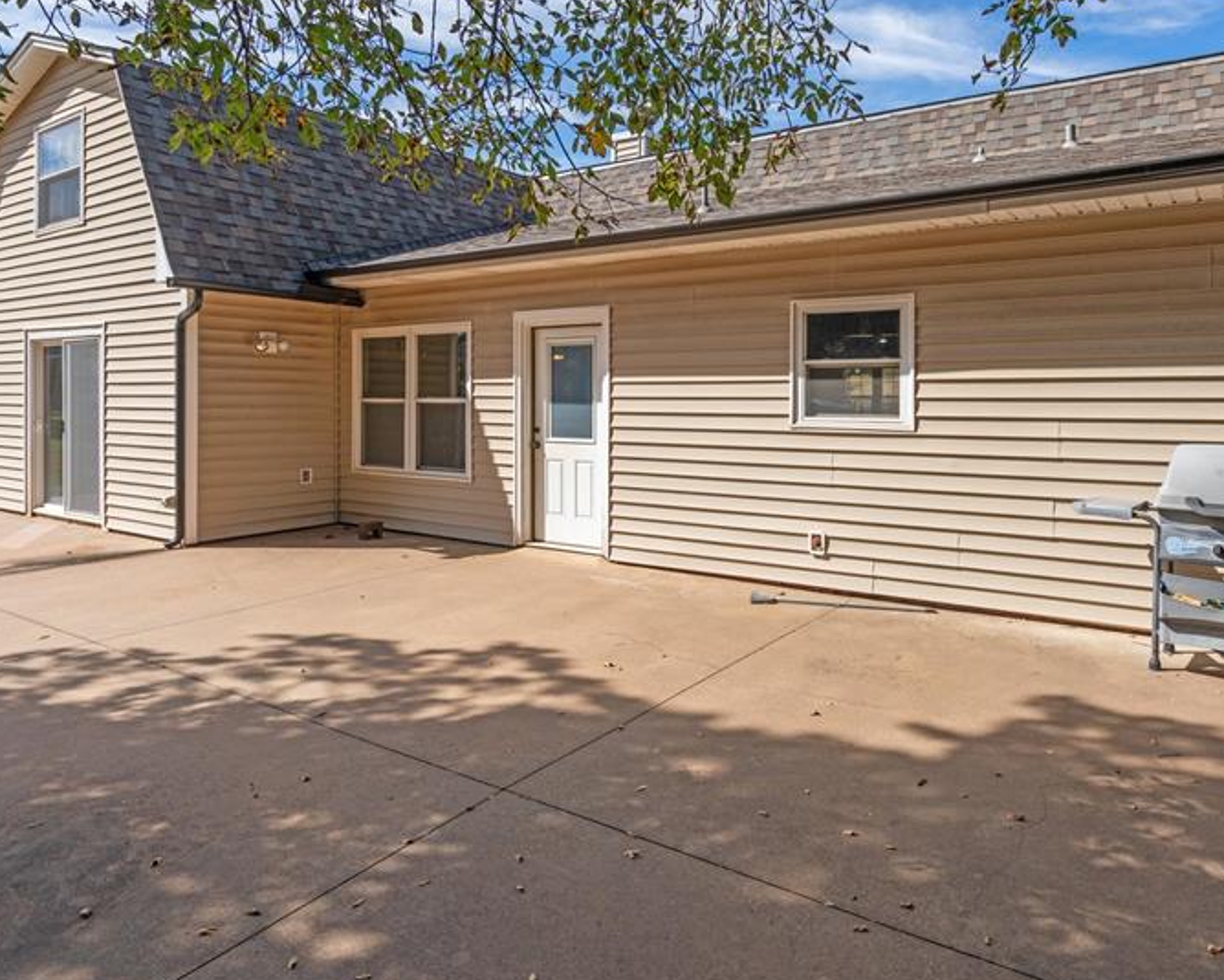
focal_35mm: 23
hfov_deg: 72.2
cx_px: 693
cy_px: 429
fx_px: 834
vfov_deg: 60.7
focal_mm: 16
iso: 200
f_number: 7.1
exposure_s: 1/800
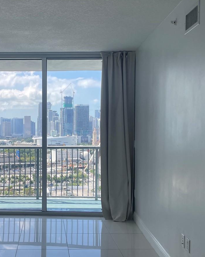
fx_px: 349
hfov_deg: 32.3
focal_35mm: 46
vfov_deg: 40.3
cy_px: 139
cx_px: 57
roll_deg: +0.3
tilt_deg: -2.3
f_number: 1.6
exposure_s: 1/785
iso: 32
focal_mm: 4.2
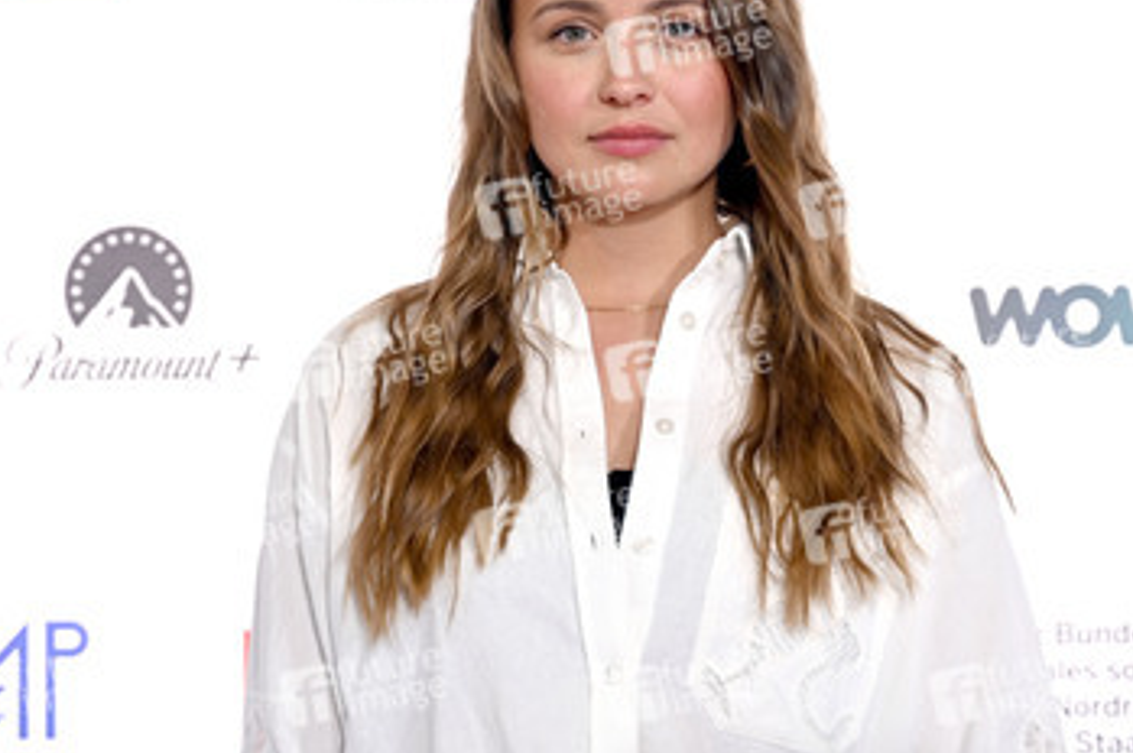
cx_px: 602
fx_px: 3050
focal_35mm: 97
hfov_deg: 21.0
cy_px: 282
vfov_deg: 14.1
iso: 500
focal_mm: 75
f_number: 2.8
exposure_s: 1/320
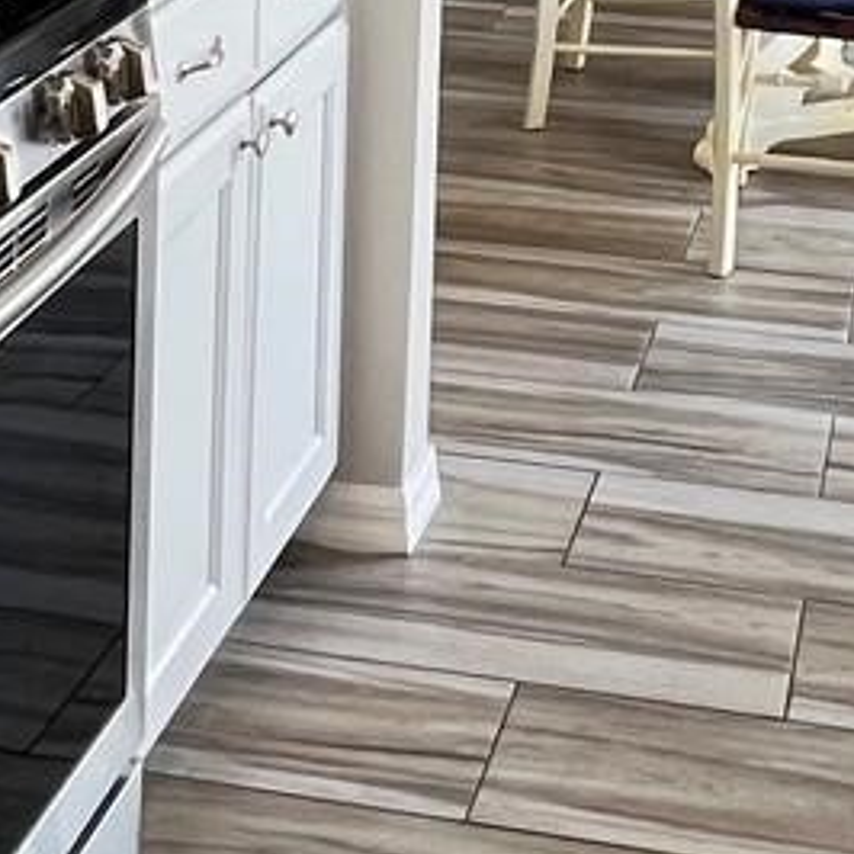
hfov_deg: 24.8
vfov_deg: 18.6
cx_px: 584
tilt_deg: +4.1
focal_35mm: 69
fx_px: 1926
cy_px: -735
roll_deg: -1.1
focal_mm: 1.57
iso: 125
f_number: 1.8
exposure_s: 1/60
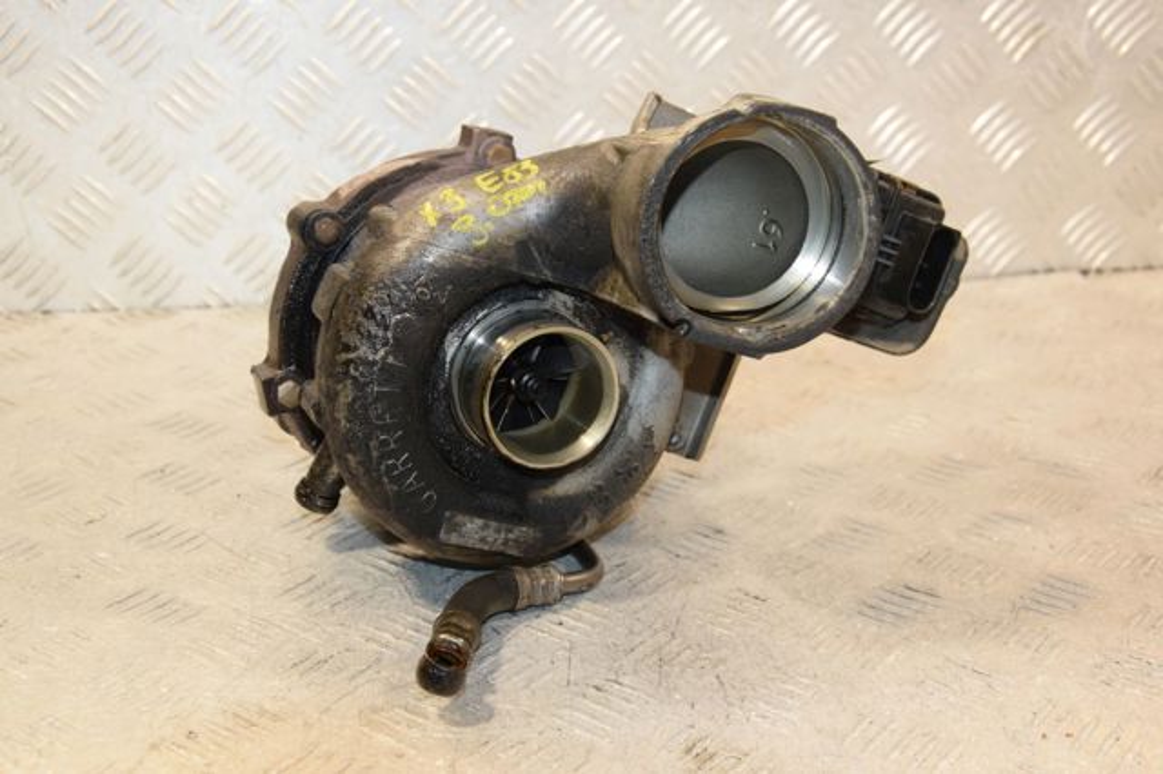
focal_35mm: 57
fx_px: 1840
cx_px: 582
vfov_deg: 23.8
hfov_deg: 35.1
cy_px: 387
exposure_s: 1/160
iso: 1600
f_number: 5.6
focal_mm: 38
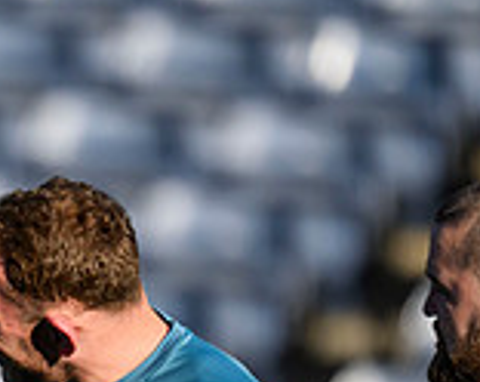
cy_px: 518
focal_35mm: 2873
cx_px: -391
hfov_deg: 0.7
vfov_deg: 0.5
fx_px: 40712
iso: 500
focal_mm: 560
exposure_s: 1/4000
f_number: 4
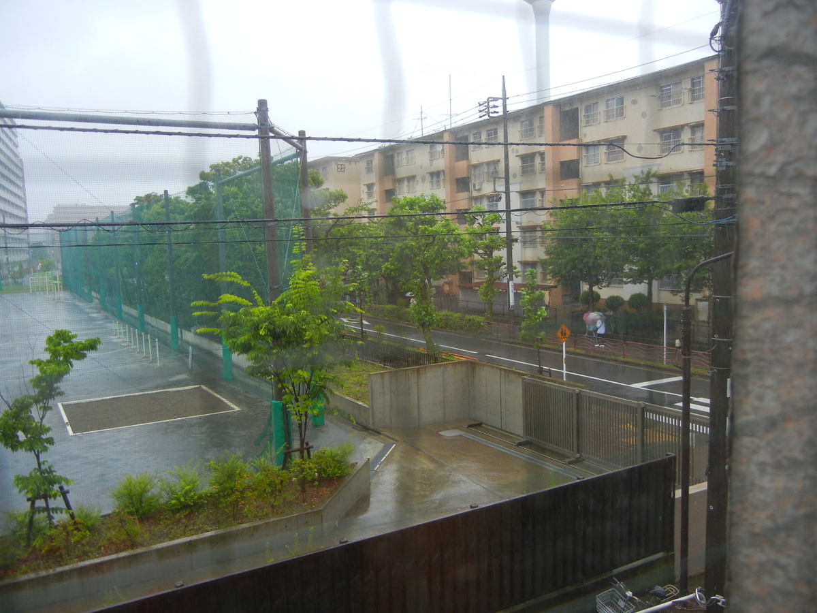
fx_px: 708
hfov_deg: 60.0
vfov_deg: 46.8
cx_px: 408
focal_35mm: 30
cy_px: 306
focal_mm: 5.4
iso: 160
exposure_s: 1/202
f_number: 3.5
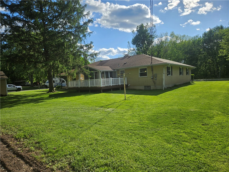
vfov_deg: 58.9
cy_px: 86
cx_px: 114
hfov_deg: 73.9
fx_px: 152
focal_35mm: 23
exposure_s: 1/2450
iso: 25
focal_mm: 5.4
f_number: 1.8
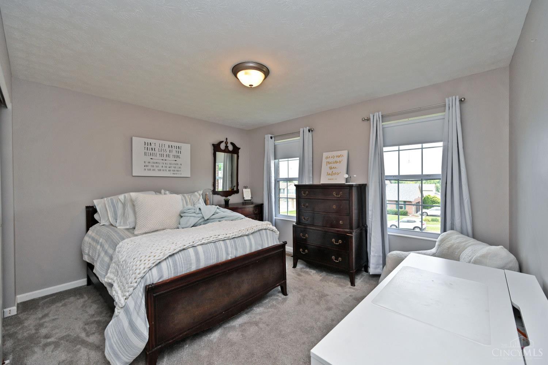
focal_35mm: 14
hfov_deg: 104.3
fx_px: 213
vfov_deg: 81.2
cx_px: 274
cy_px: 182
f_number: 5.6
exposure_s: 1/125
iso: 160
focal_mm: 14
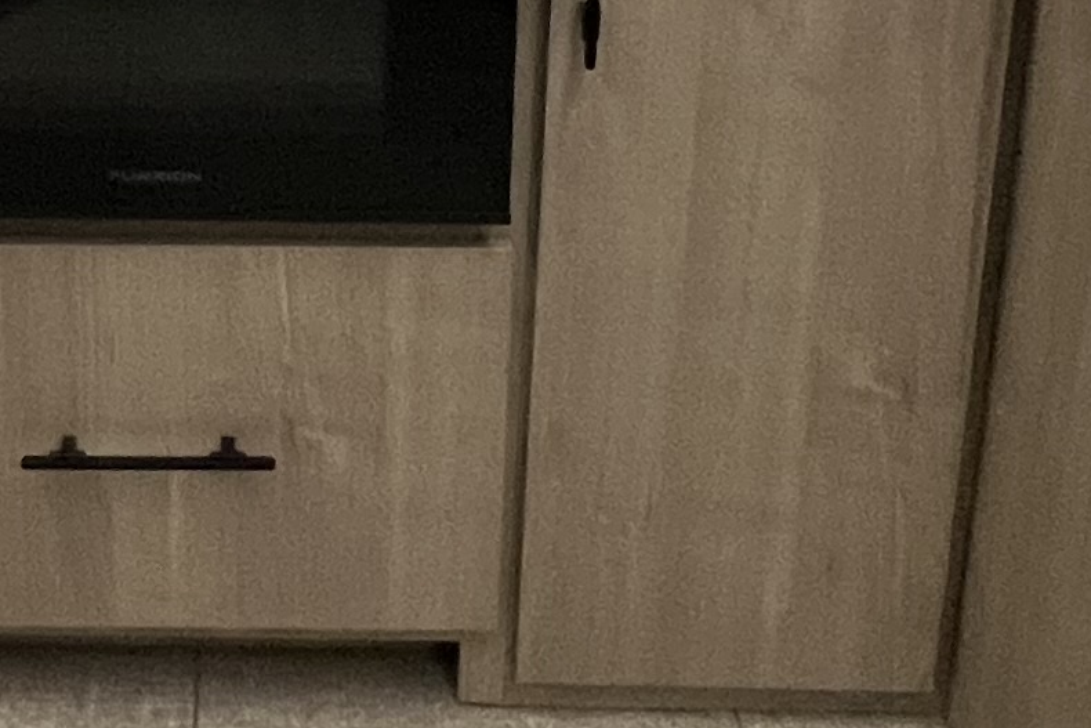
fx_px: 2091
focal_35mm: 69
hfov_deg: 28.5
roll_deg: -0.8
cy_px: -376
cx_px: 199
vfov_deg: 17.6
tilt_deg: -14.5
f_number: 1.8
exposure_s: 1/58
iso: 400
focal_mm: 1.57
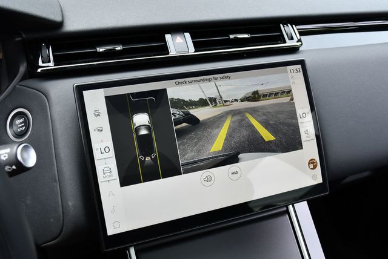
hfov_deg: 53.1
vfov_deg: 36.9
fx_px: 388
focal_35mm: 36
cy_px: 130
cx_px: 194
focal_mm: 18
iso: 400
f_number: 5
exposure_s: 1/250
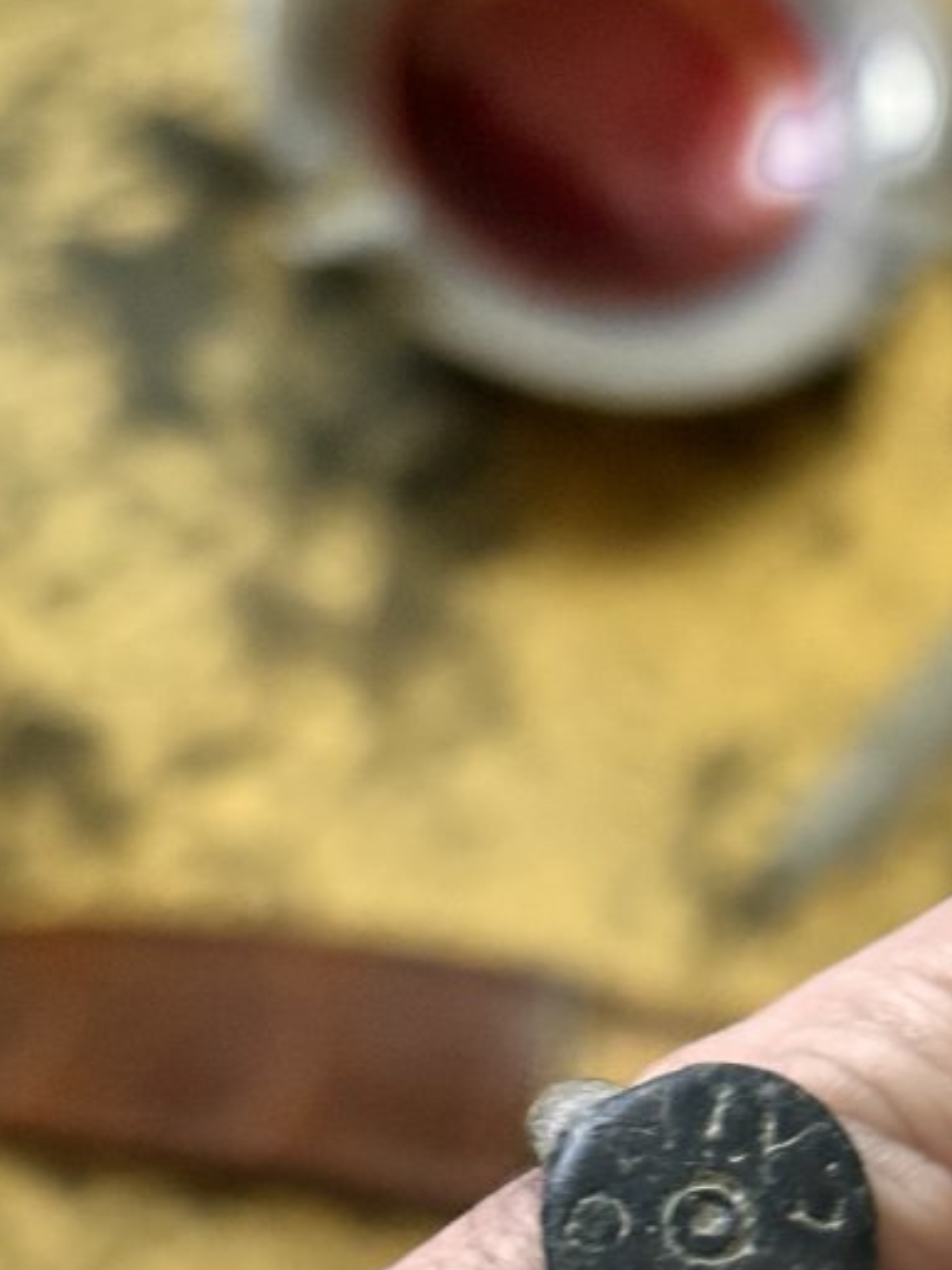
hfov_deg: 12.1
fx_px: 4437
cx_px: 922
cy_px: 1021
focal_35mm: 121
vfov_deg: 16.2
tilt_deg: -63.0
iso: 400
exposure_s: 1/29
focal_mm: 5.96
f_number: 1.6
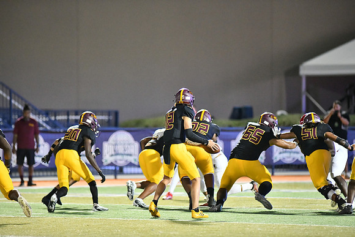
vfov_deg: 4.6
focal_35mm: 300
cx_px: 178
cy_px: 118
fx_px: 2959
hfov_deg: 6.9
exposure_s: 1/1250
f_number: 2.8
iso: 11400
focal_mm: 300
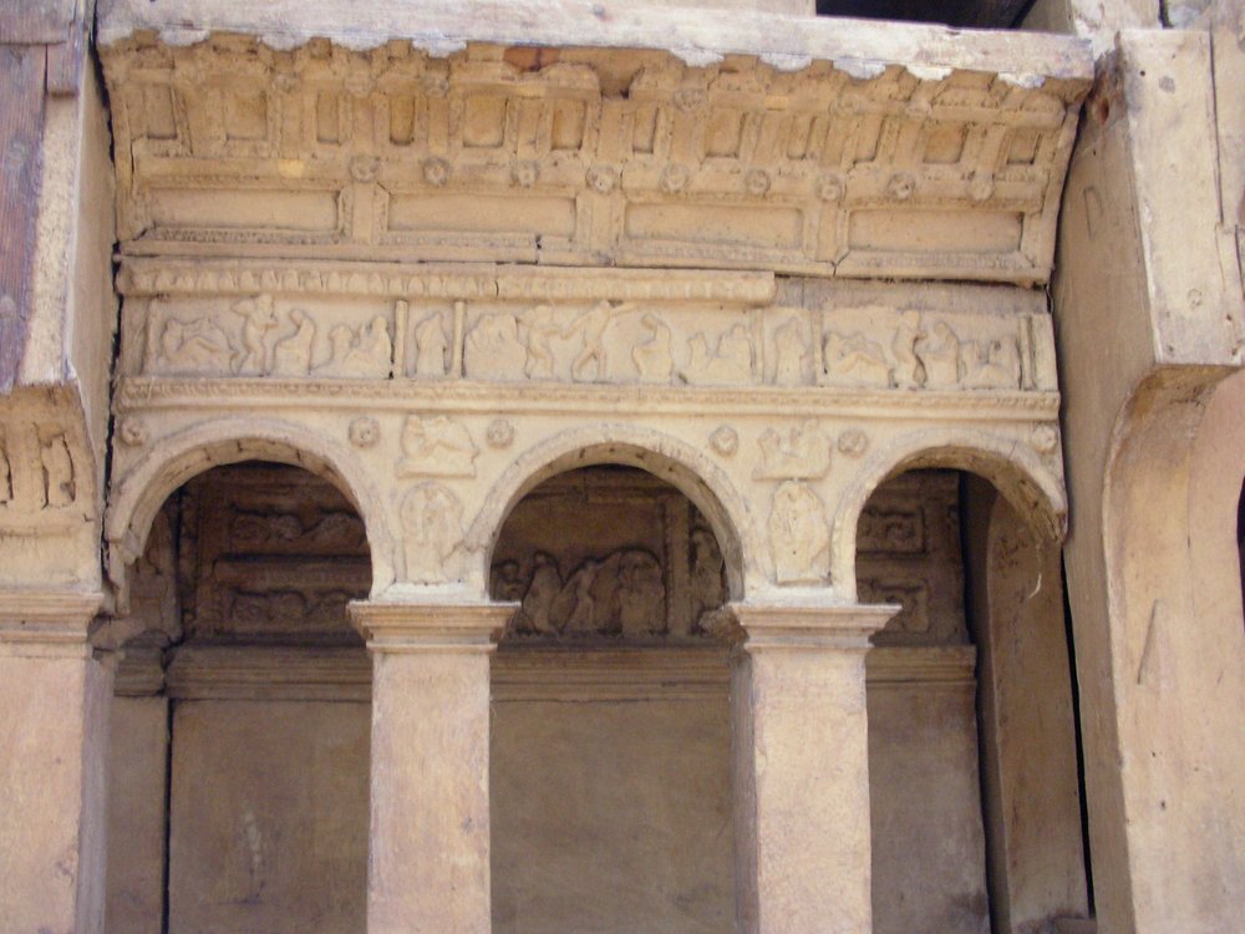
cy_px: 467
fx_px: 1654
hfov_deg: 41.2
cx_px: 622
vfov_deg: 31.5
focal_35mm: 46
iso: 200
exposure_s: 1.48
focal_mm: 7.7
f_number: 3.5
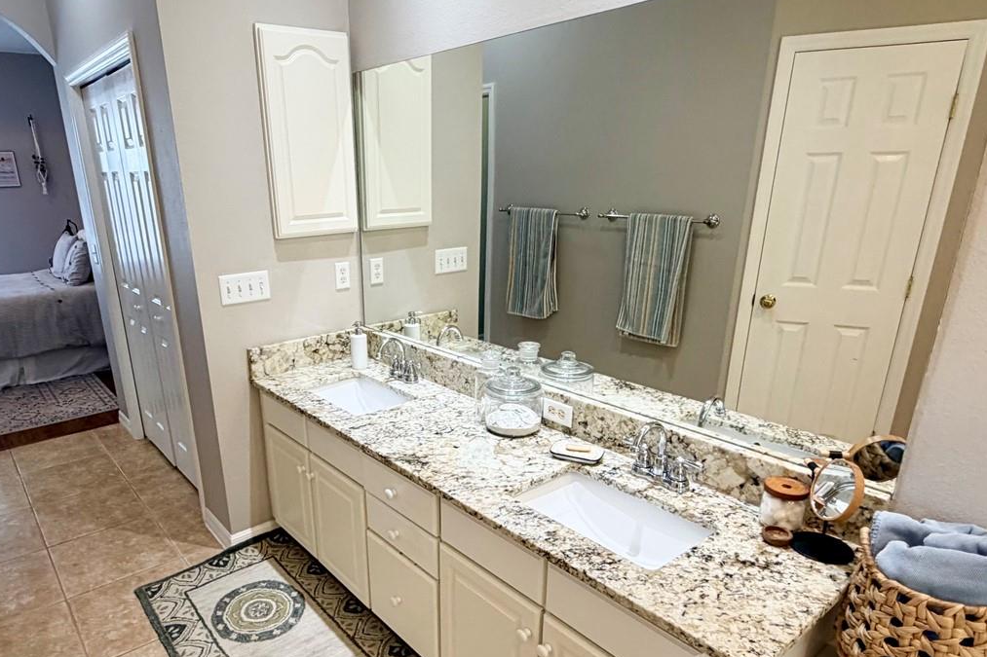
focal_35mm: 23
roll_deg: +1.1
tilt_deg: -19.1
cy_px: 389
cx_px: 413
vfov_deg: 54.8
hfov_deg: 75.5
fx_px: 630
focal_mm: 2.22
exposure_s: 1/120
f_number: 2.2
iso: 200
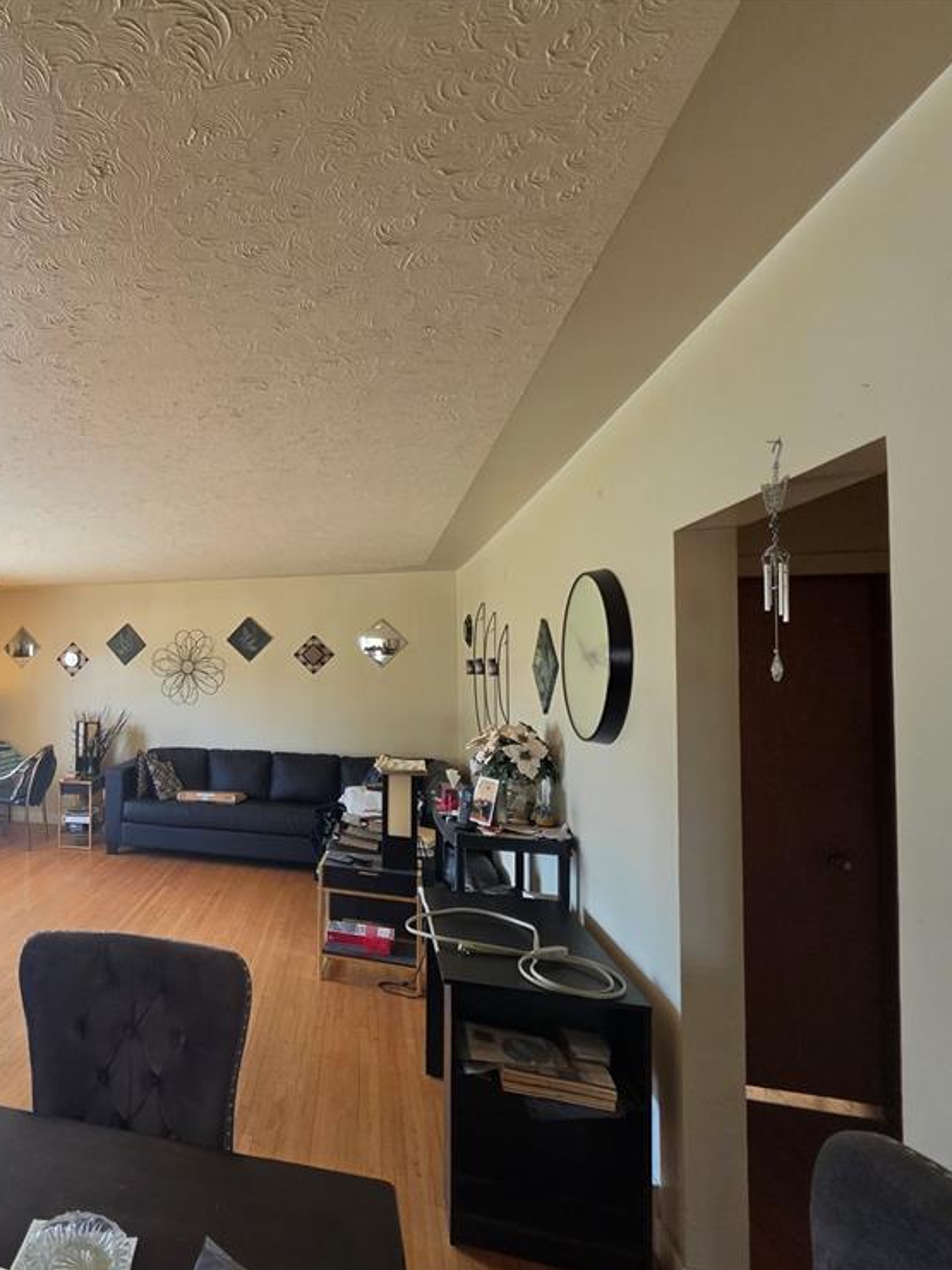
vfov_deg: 87.7
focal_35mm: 18
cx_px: 120
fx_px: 660
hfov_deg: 61.9
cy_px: 656
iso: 125
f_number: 1.9
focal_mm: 2.2
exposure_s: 1/120
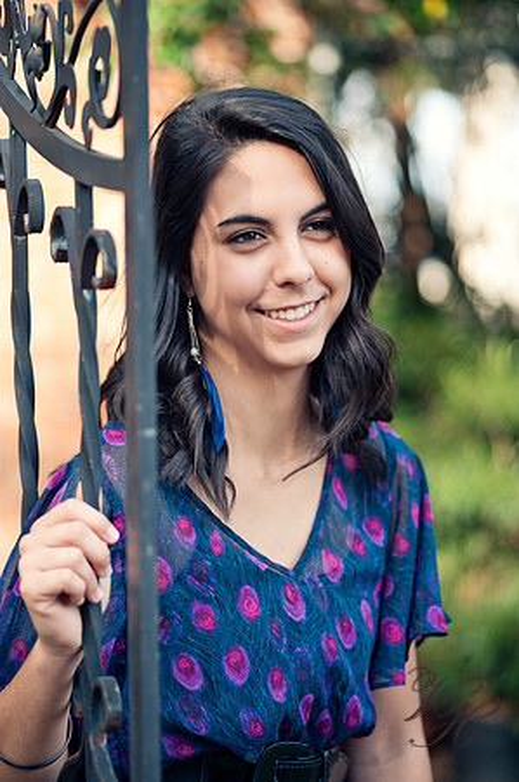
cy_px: 391
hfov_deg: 13.0
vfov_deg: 19.5
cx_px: 260
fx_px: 2276
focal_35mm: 105
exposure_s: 1/800
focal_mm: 105
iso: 320
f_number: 2.8
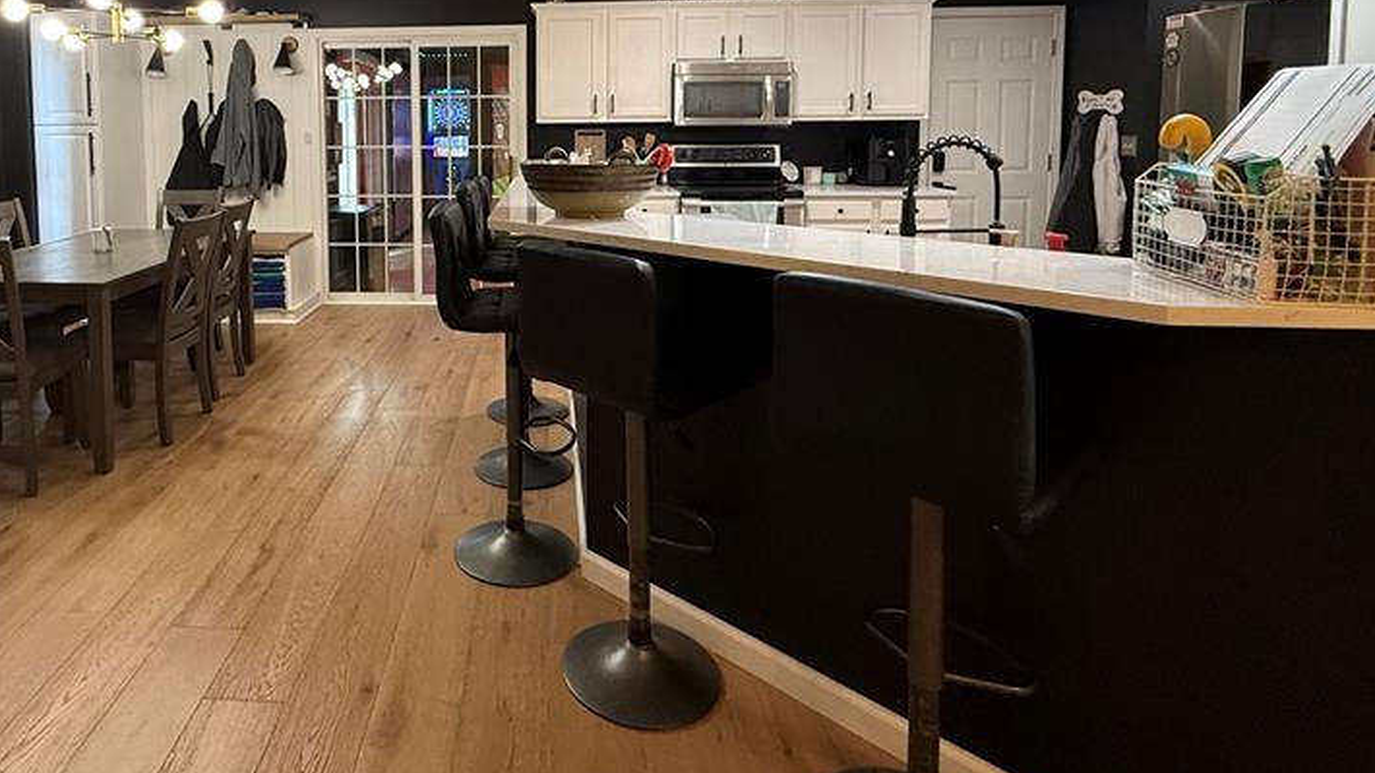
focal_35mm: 22
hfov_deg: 79.3
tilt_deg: -3.9
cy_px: 174
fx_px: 802
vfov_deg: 49.0
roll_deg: +0.8
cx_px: 492
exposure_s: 1/60
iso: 250
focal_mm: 2.22
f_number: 2.2
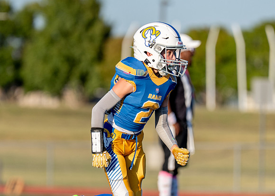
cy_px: 128
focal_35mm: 479
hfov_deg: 4.2
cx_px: 125
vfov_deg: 3.0
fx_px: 3742
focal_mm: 200
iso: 200
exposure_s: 1/4000
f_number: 2.8
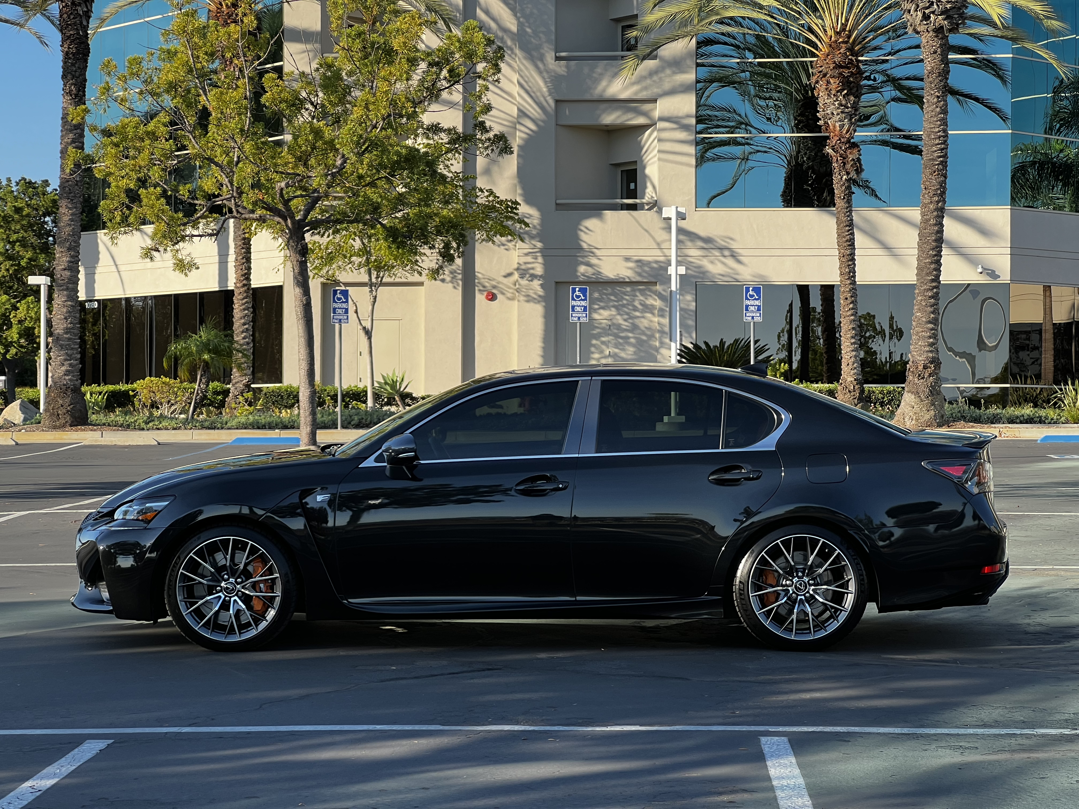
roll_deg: +0.3
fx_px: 2400
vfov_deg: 19.1
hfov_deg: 25.3
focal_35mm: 77
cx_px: 540
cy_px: 404
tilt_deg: +1.4
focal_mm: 9
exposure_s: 1/259
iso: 32
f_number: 2.8
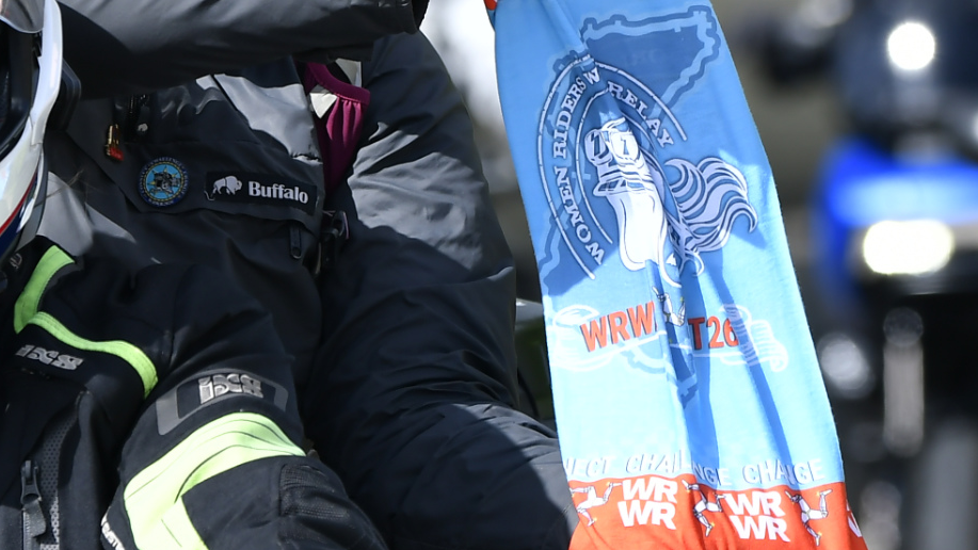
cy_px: 139
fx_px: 13331
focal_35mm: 514
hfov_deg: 4.2
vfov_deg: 2.4
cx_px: 541
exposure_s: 1/500
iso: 160
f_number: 3.5
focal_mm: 150
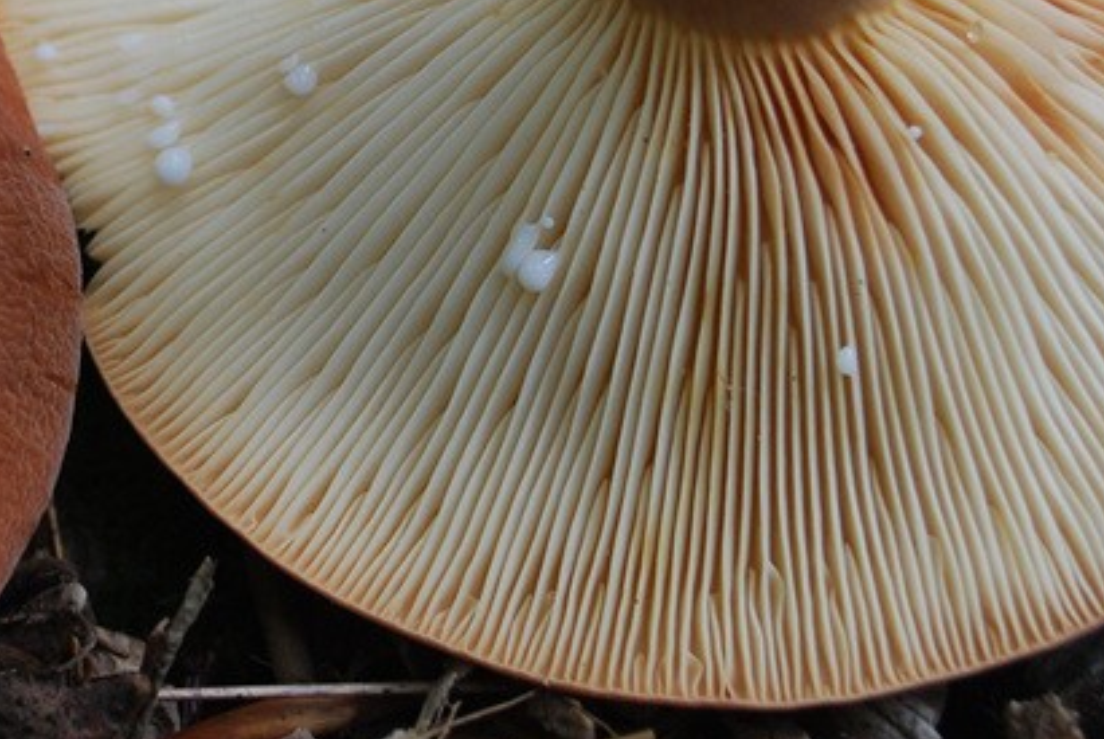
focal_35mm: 112
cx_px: 196
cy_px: 55
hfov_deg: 18.1
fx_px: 3438
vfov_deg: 12.2
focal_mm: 24
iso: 200
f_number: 4.2
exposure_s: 1/60
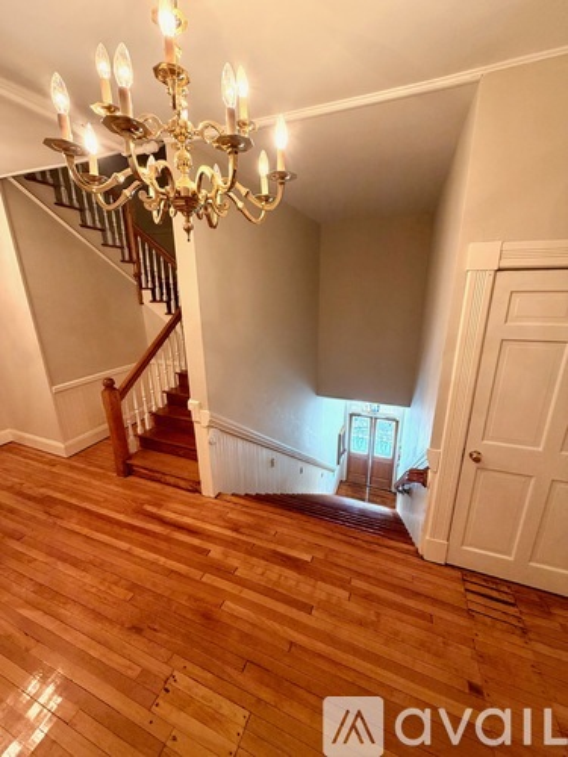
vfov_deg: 102.1
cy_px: 378
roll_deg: +0.1
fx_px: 306
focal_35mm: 14
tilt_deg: -17.1
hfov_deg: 85.7
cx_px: 284
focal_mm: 2.22
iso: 200
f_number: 2.2
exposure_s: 1/60
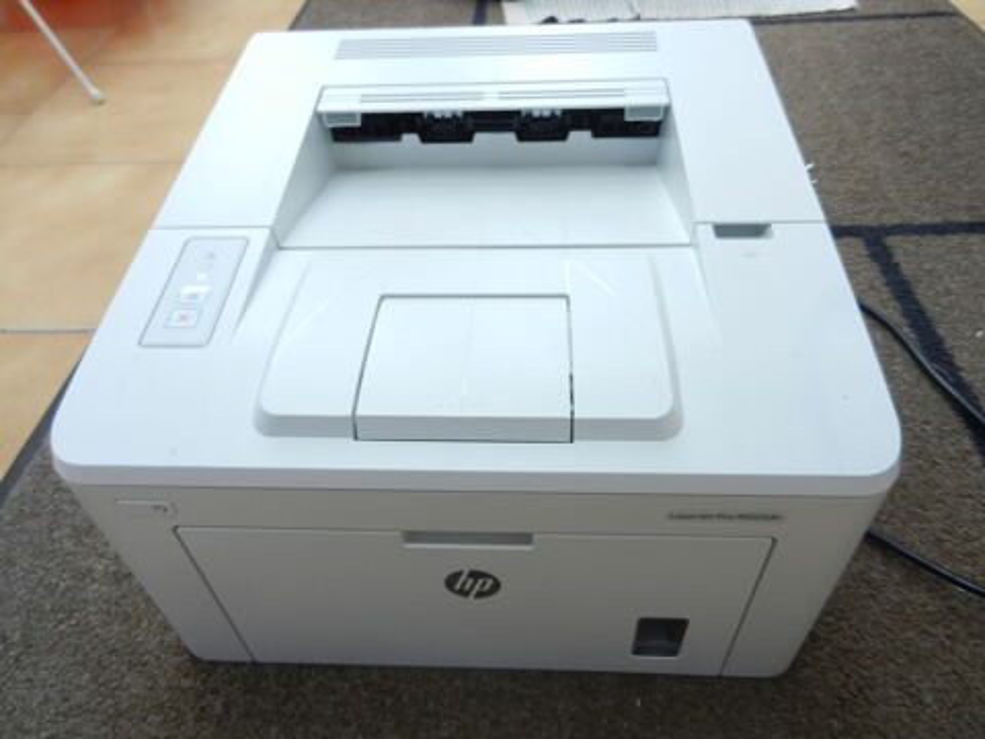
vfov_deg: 54.9
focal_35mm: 25
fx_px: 711
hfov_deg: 69.4
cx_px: 492
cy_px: 370
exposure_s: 1/40
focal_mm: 4.5
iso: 160
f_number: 3.5
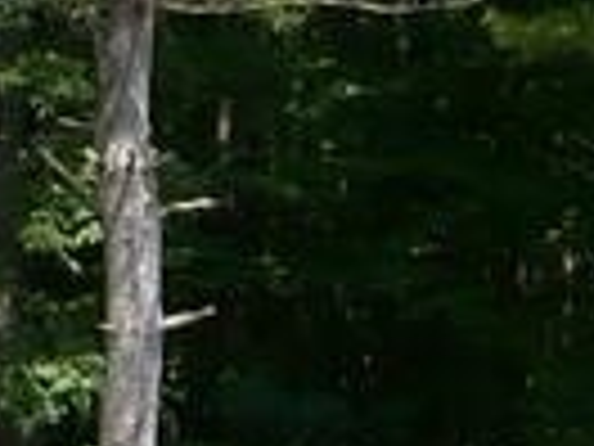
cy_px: 1077
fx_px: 3089
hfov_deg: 10.8
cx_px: 742
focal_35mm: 180
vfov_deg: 7.7
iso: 100
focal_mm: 6.1
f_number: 2.8
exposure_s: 1/500
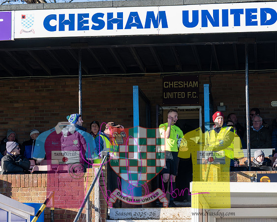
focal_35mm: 123
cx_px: 151
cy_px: 111
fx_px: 1008
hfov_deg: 15.6
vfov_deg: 12.5
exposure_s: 1/1600
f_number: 5
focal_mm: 71
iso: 500
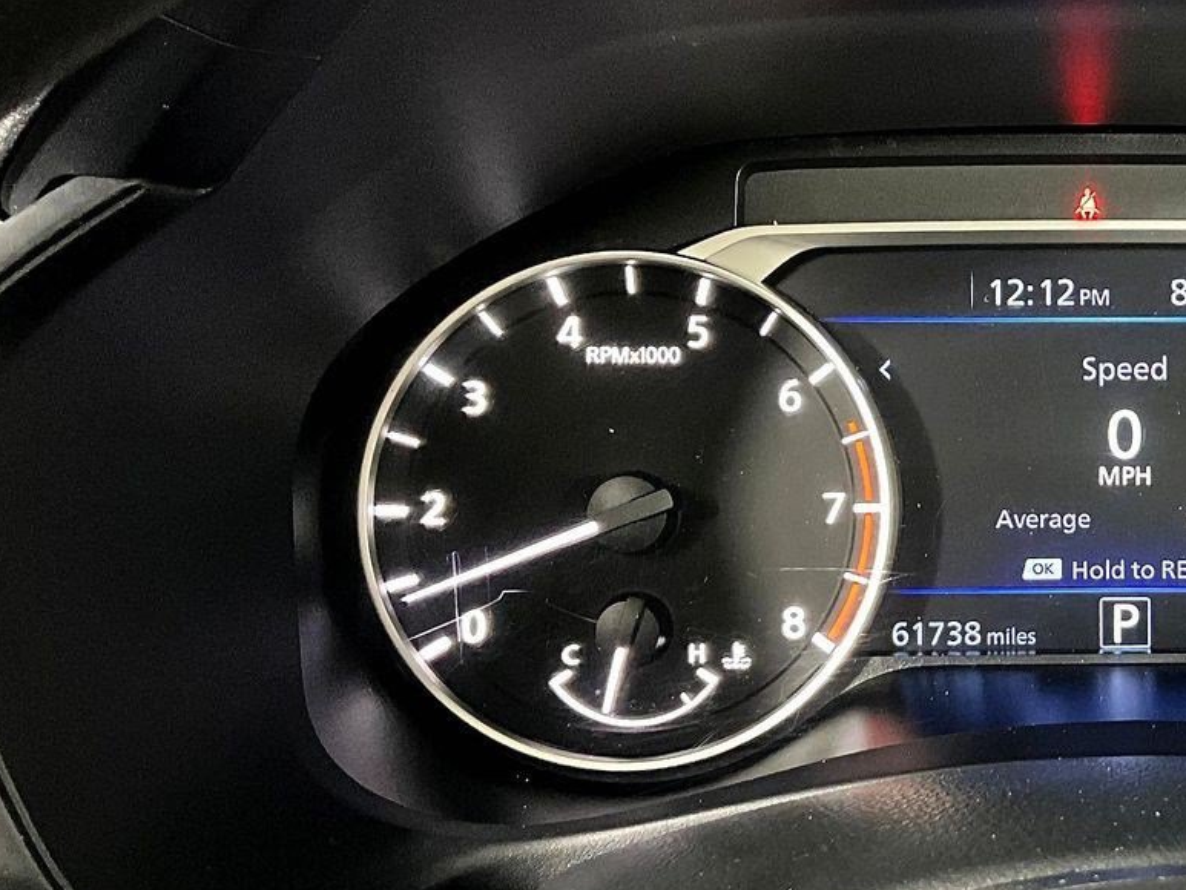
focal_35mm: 60
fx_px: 2056
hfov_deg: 30.2
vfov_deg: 24.4
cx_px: 1146
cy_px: 476
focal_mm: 3
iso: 320
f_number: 1.8
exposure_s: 1/45
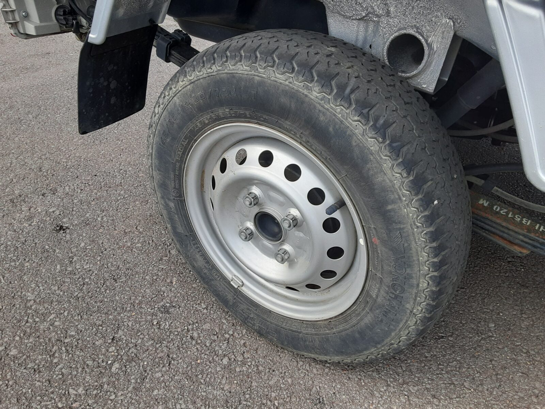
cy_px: 204
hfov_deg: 65.3
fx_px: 425
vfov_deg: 51.4
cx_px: 272
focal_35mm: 27
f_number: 1.9
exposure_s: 1/371
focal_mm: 2.91
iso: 40
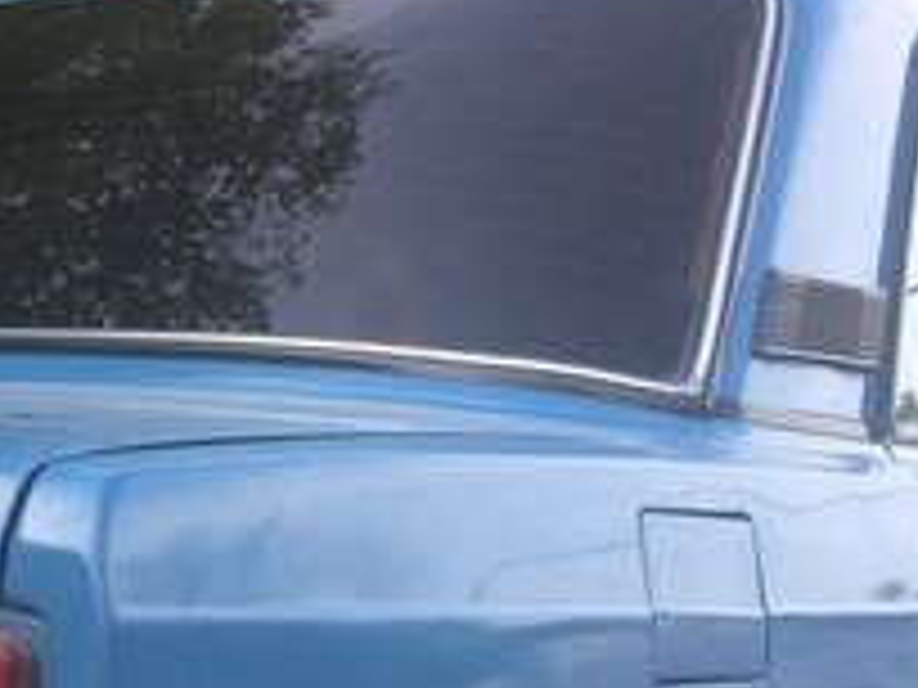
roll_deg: -0.9
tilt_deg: -4.3
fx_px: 2493
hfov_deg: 20.4
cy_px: 767
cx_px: 76
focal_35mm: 94
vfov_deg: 15.3
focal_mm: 4.15
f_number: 2.2
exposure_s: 1/179
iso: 32
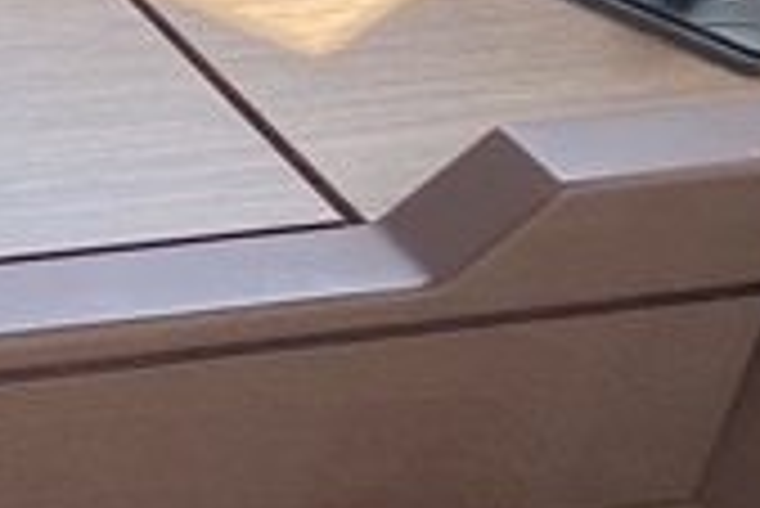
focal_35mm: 192
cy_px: 58
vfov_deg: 7.2
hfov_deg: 9.3
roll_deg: -4.3
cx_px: -1232
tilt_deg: -32.7
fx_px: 4057
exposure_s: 1/137
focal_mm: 4.25
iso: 32
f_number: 1.8
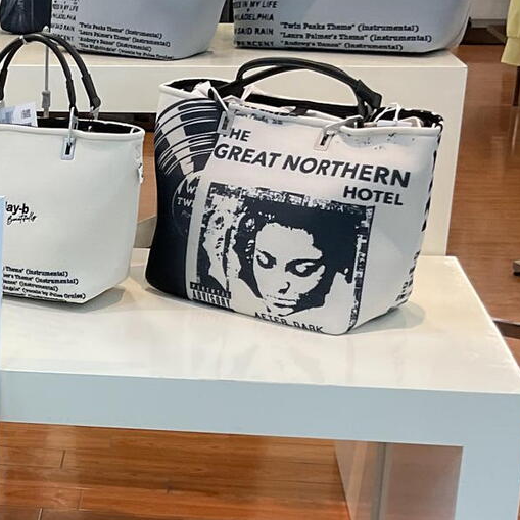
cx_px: -53
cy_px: 371
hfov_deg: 20.2
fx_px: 1394
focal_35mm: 82
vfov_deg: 21.0
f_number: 1.8
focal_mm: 3
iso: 50
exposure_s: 1/60
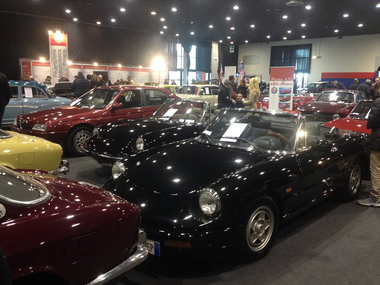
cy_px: 142
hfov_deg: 52.6
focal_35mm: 35
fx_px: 384
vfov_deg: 40.7
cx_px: 190
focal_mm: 4.28
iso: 125
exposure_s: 1/20
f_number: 2.4
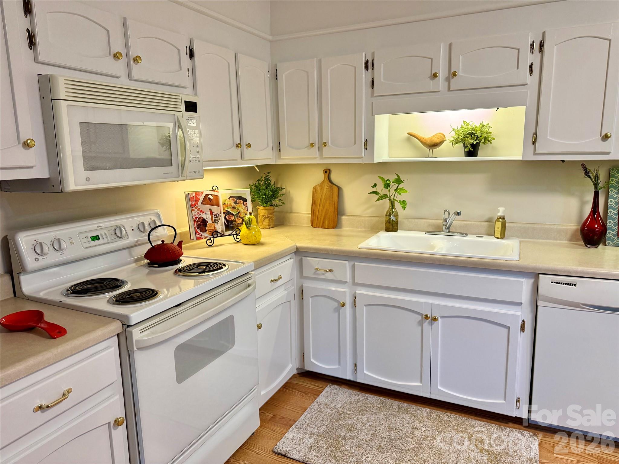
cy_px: 232
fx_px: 429
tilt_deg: -9.8
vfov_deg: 56.8
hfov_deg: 71.6
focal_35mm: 24
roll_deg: +1.2
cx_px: 310
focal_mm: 6.76
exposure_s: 1/120
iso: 160
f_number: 1.78
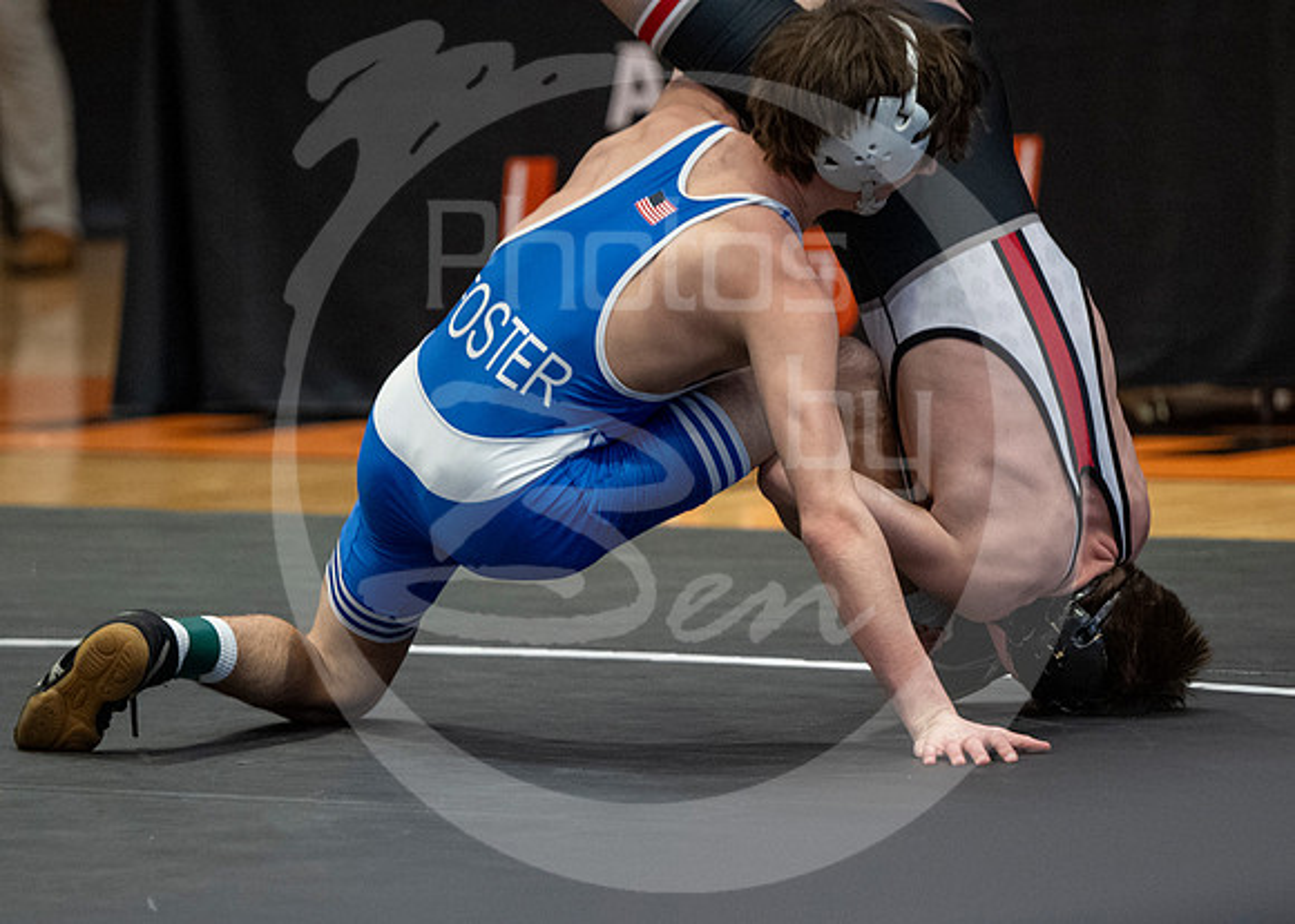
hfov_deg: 5.5
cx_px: 630
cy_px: 852
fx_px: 13495
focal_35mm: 367
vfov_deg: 3.9
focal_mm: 190
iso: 3200
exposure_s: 1/1000
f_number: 2.8
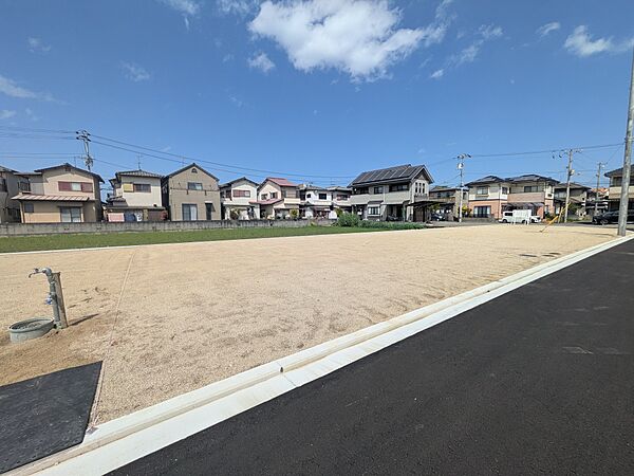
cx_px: 317
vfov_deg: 85.7
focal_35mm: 14
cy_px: 238
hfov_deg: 102.1
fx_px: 256
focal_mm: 1.83
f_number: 2.2
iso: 51
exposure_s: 1/2674
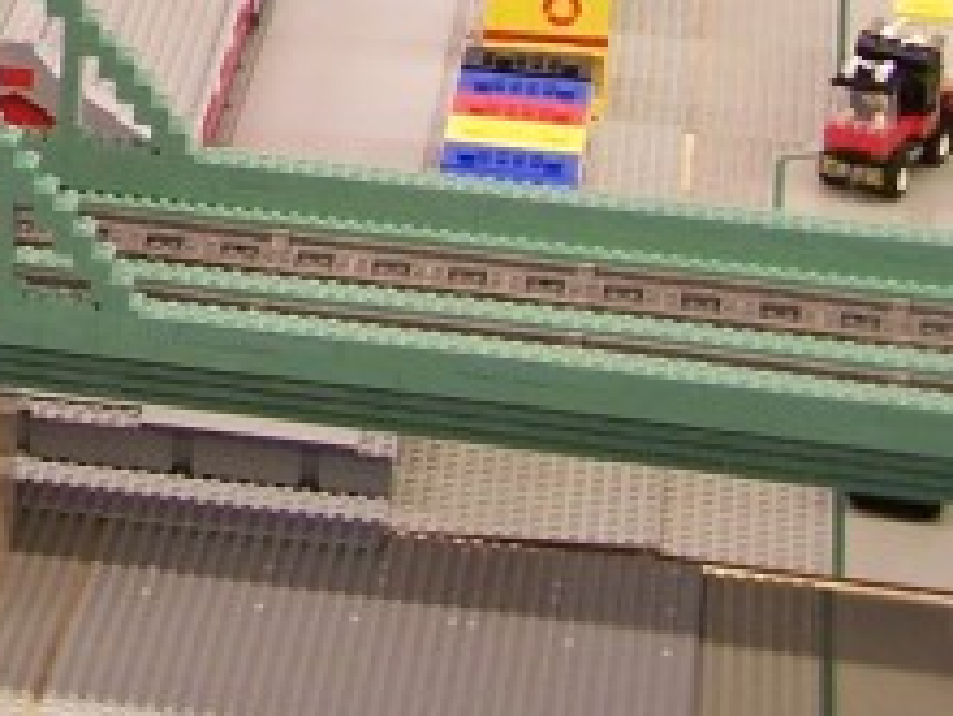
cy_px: -725
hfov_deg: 10.0
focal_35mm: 185
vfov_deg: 7.7
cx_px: -841
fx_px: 5096
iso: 80
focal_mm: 6.7
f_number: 2.8
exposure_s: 1/3
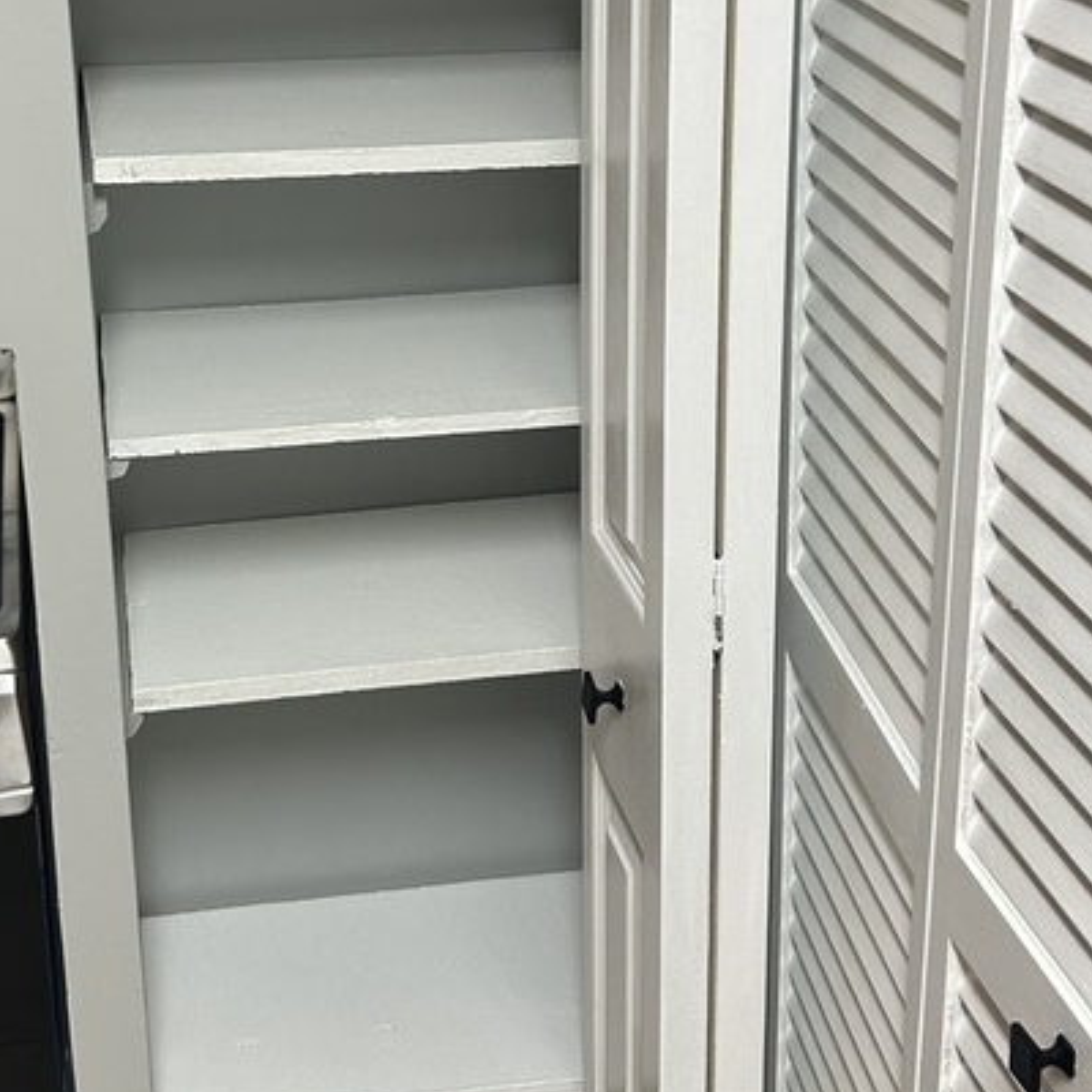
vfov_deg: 27.4
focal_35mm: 62
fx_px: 2213
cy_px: 289
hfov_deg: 27.5
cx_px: 339
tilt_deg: -17.4
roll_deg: +1.3
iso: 100
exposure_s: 1/120
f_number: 1.5
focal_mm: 5.7
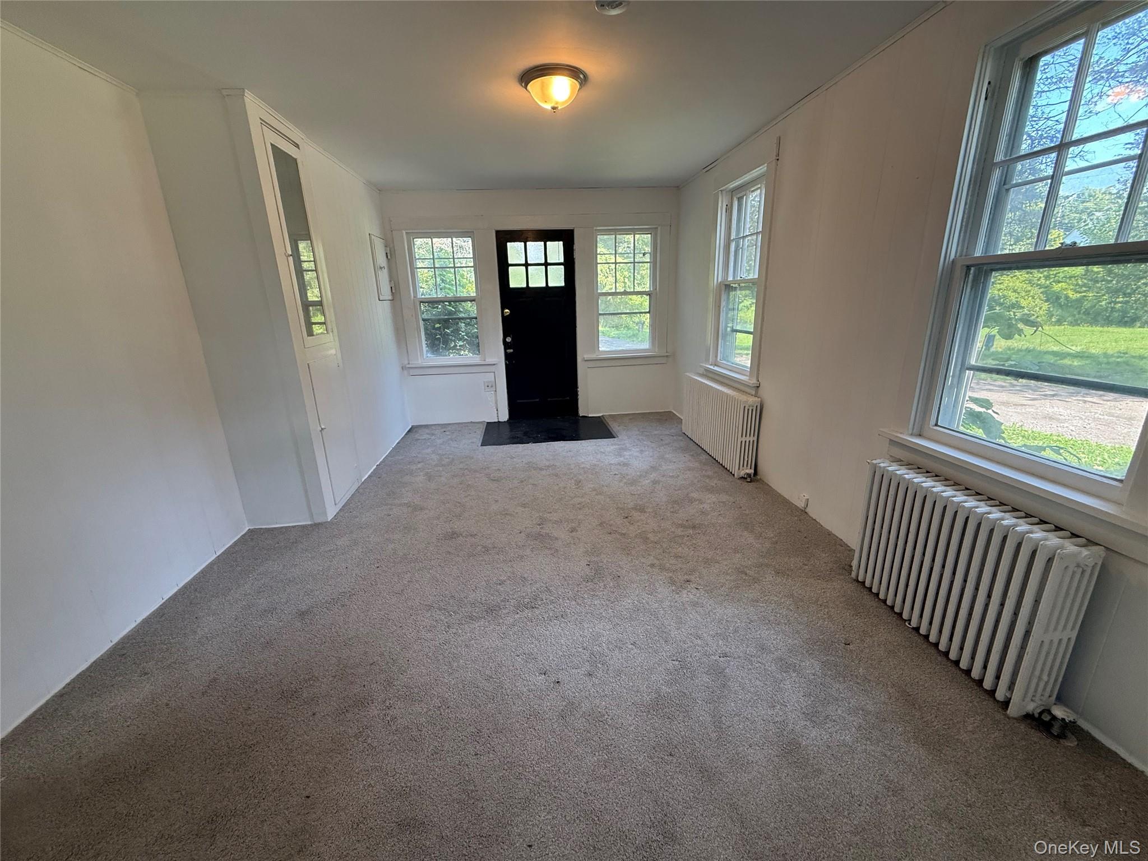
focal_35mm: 14
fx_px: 464
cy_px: 430
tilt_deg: -16.0
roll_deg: +1.9
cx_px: 574
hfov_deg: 102.1
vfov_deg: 85.7
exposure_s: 1/120
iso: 160
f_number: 2.2
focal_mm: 2.22
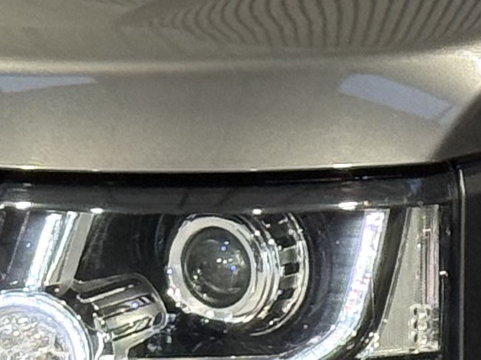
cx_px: 428
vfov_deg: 4.4
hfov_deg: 5.8
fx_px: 4710
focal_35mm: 339
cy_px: 42
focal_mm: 6.76
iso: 250
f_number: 1.78
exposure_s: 1/50
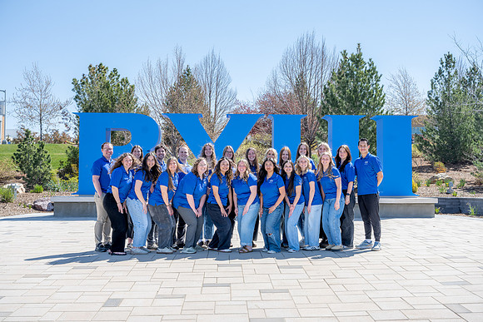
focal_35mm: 41
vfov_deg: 32.7
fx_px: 550
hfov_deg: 47.4
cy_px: 164
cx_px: 244
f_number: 5.6
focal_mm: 40
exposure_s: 1/320
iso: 100
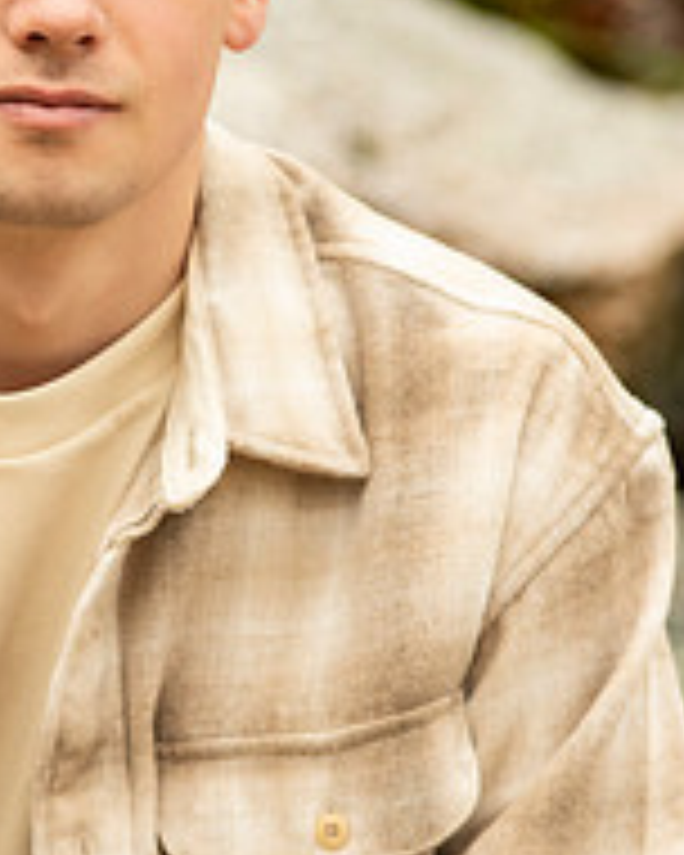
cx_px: 40
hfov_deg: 4.0
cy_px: 405
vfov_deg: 5.0
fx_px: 9818
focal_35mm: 388
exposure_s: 1/320
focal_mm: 175
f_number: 4
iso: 1000
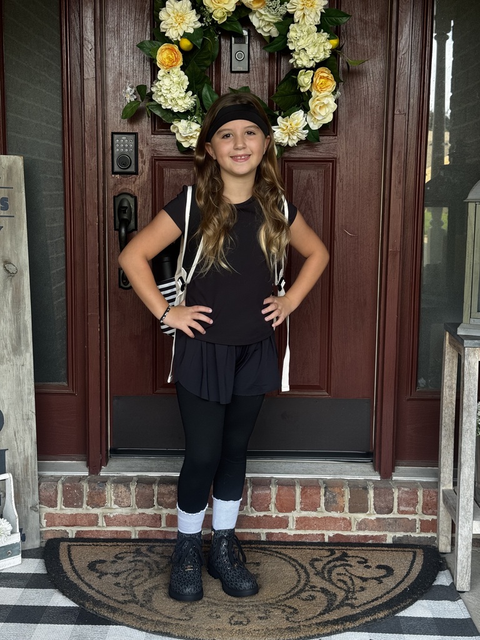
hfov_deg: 30.3
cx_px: 240
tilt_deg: -8.6
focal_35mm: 48
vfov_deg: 39.7
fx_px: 887
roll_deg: -0.9
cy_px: 320
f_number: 1.78
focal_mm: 6.76
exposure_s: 1/124
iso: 50
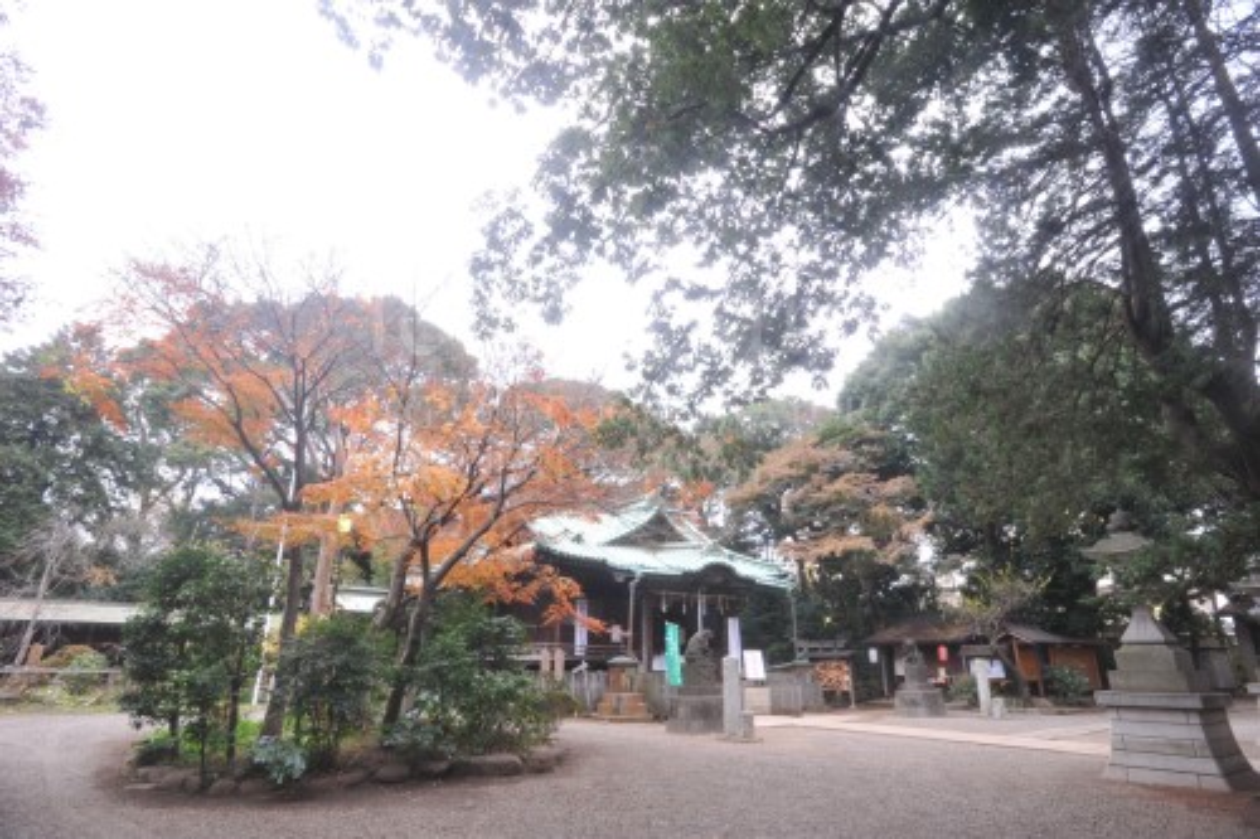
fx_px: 665
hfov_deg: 86.9
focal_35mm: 19
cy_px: 420
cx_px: 630
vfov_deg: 64.5
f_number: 5.6
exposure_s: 1/60
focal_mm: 19
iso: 400
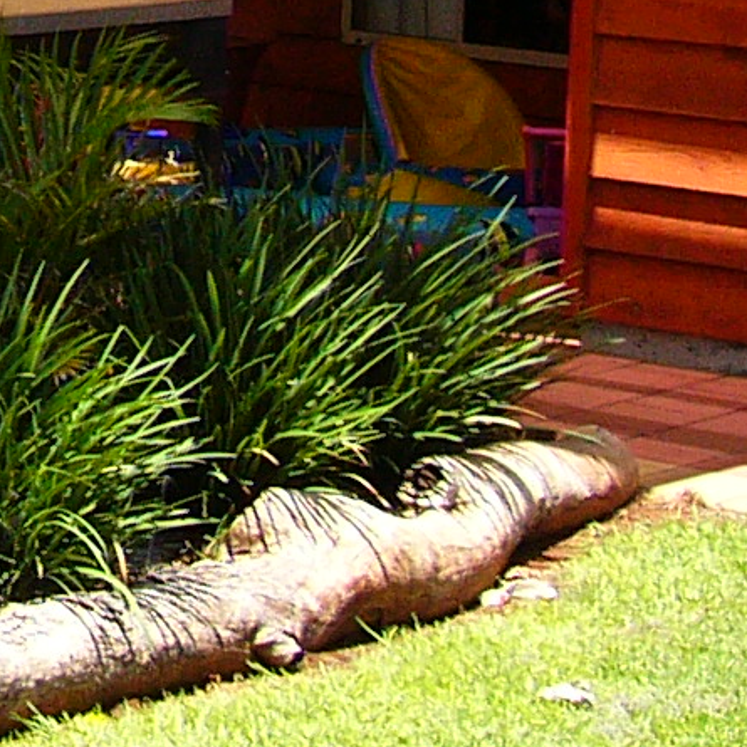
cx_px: -1026
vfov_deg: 10.6
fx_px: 3906
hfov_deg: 9.7
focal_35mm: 160
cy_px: -289
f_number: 8
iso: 100
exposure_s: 1/100
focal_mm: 5.8
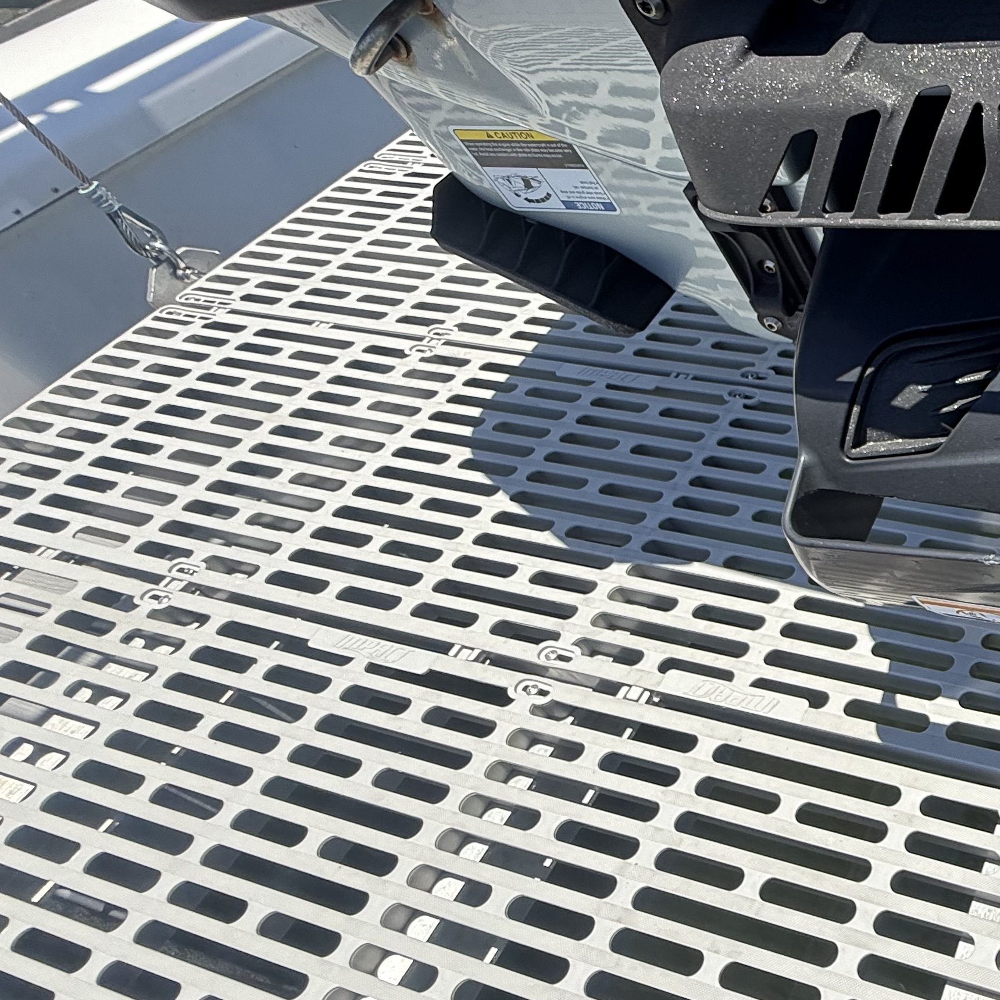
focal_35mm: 29
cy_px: 399
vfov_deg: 55.2
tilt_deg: -44.9
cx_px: 1097
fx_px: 948
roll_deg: +7.9
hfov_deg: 43.3
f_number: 2.2
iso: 64
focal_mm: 2.22
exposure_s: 1/664
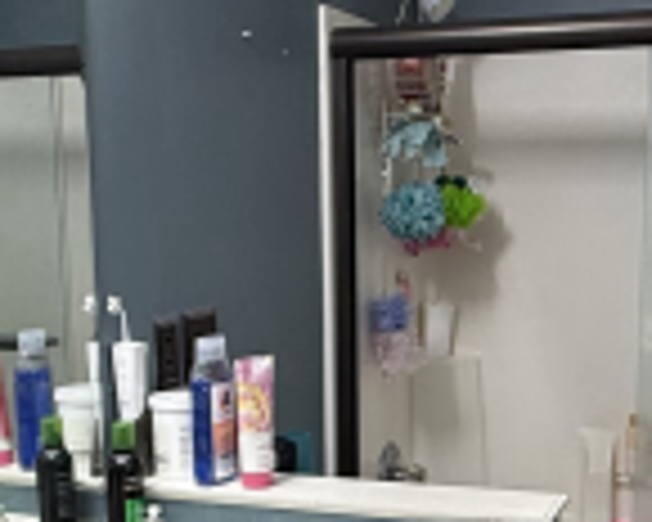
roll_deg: +0.1
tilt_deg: -11.4
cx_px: 348
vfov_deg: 23.8
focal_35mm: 63
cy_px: 436
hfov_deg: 30.0
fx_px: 1216
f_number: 2.2
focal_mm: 2.22
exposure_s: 1/120
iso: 125
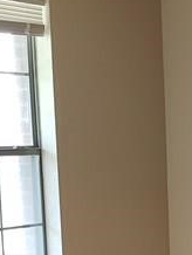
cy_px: 284
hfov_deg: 12.0
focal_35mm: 122
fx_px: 900
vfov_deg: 15.7
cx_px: 200
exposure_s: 1/60
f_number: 2.4
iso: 200
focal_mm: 4.3
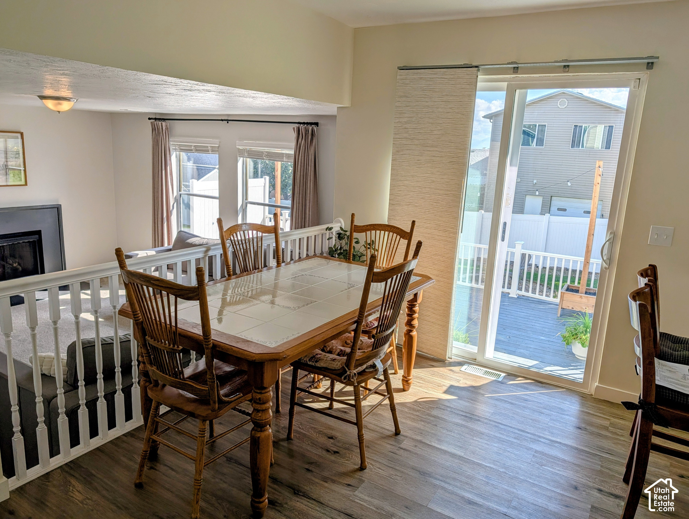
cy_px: 260
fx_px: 478
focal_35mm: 24
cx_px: 344
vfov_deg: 56.9
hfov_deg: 71.5
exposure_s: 1/572
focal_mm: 6.9
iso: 18
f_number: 1.68
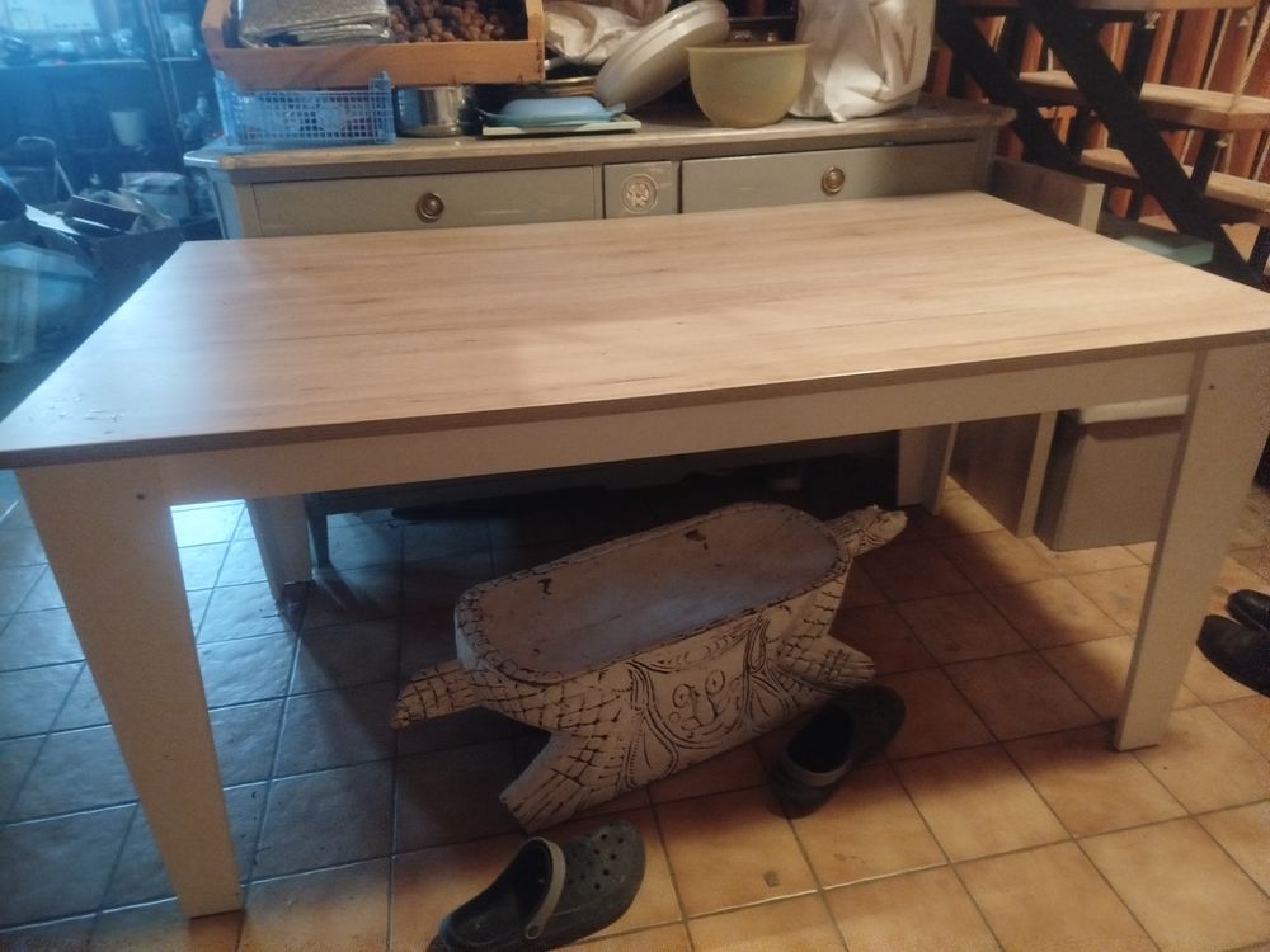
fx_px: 881
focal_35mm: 24
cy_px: 476
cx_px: 635
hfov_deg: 71.6
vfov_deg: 56.8
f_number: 1.7
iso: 1250
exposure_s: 1/17
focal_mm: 5.31
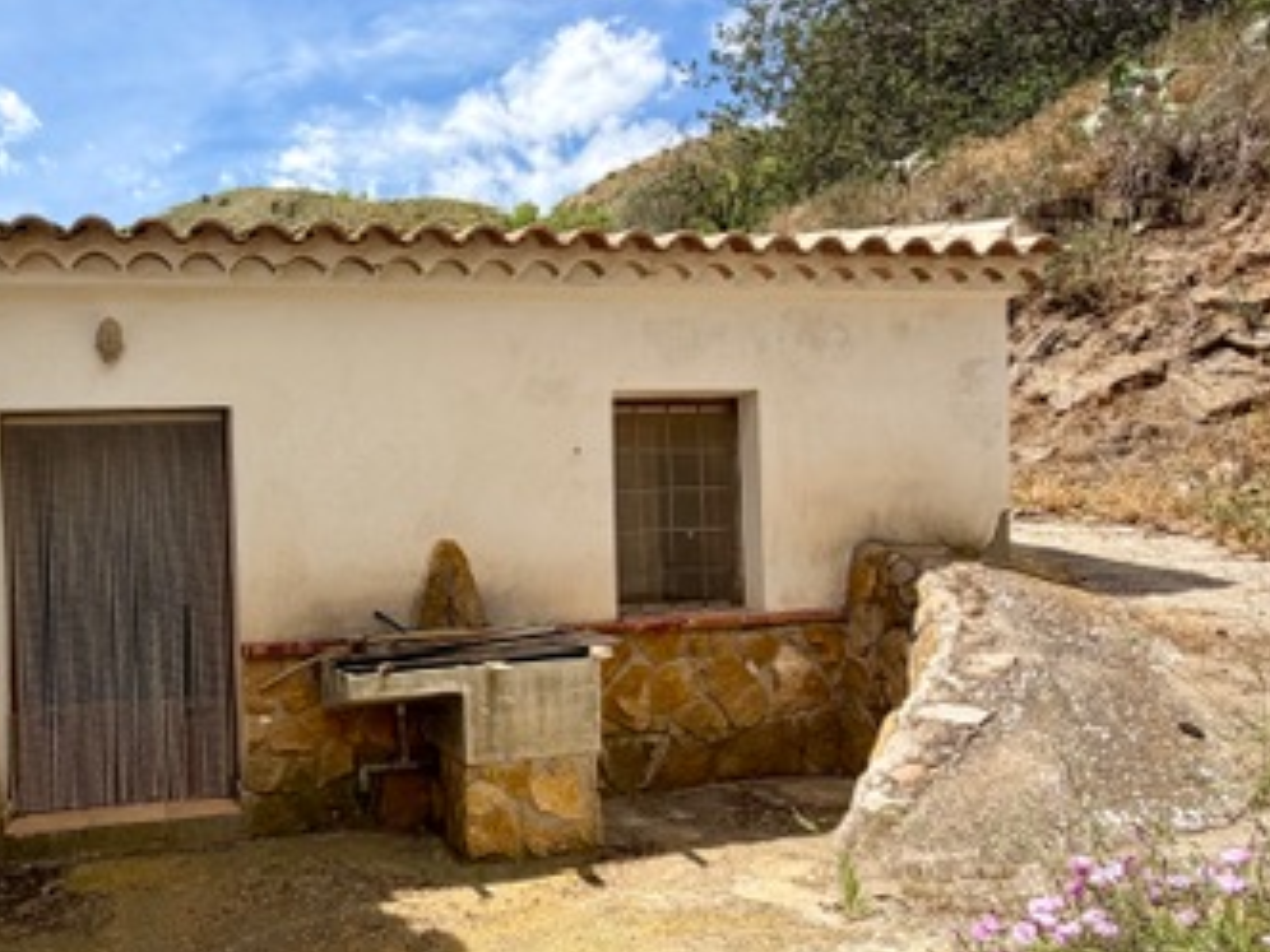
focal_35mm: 27
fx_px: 991
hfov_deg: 62.0
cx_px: 333
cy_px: 486
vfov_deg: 51.4
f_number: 2.2
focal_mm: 2.22
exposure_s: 1/770
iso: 25
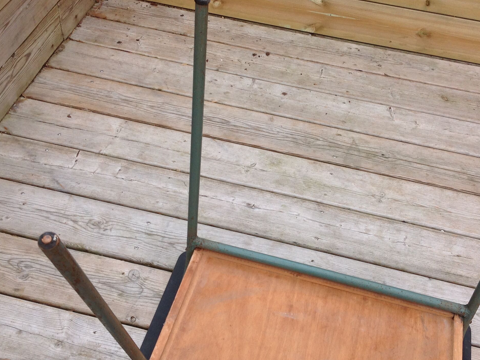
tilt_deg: -44.8
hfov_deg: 39.6
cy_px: 177
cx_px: 262
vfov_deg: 30.3
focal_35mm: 48
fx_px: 666
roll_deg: -5.8
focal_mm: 4.28
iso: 50
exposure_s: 1/840
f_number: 2.4
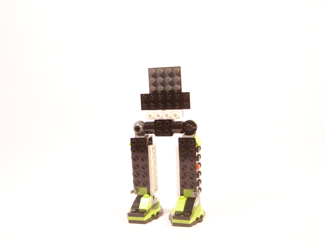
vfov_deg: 37.7
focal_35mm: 38
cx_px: 162
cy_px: 122
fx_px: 357
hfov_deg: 49.0
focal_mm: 6.3
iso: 400
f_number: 3.6
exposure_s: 1/30
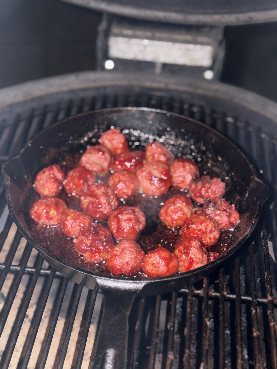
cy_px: 184
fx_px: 512
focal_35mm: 48
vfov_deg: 39.7
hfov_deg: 30.3
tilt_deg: -42.6
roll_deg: -4.3
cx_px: 138
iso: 64
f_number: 1.78
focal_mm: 6.76
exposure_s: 1/4
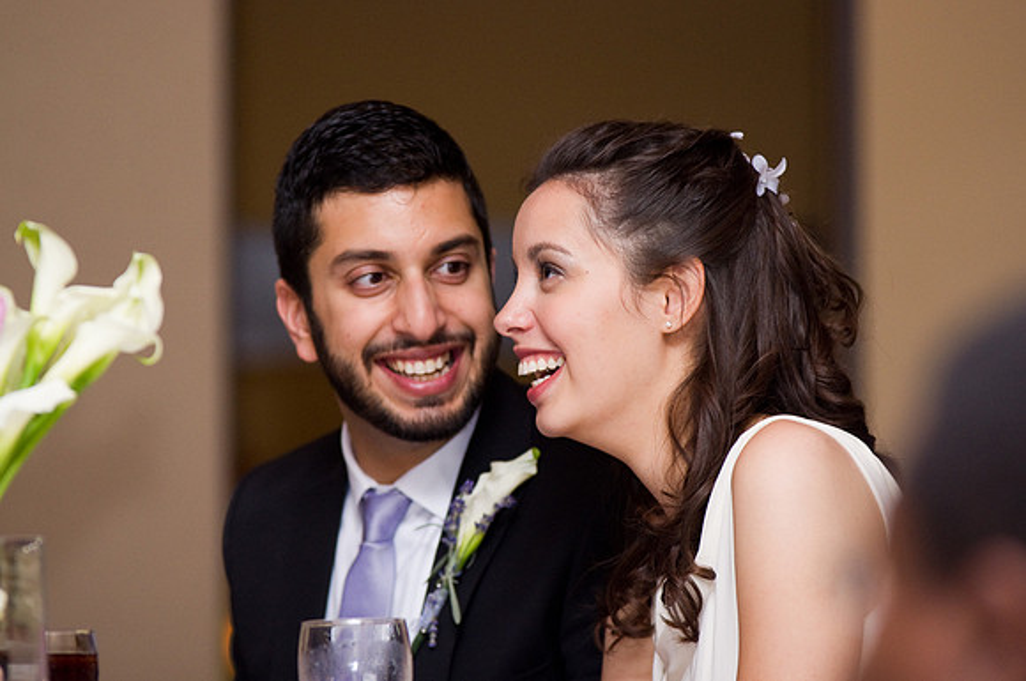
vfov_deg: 4.6
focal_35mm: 300
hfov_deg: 6.9
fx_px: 8538
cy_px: 340
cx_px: 513
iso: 400
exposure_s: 1/180
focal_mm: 200
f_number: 2.8
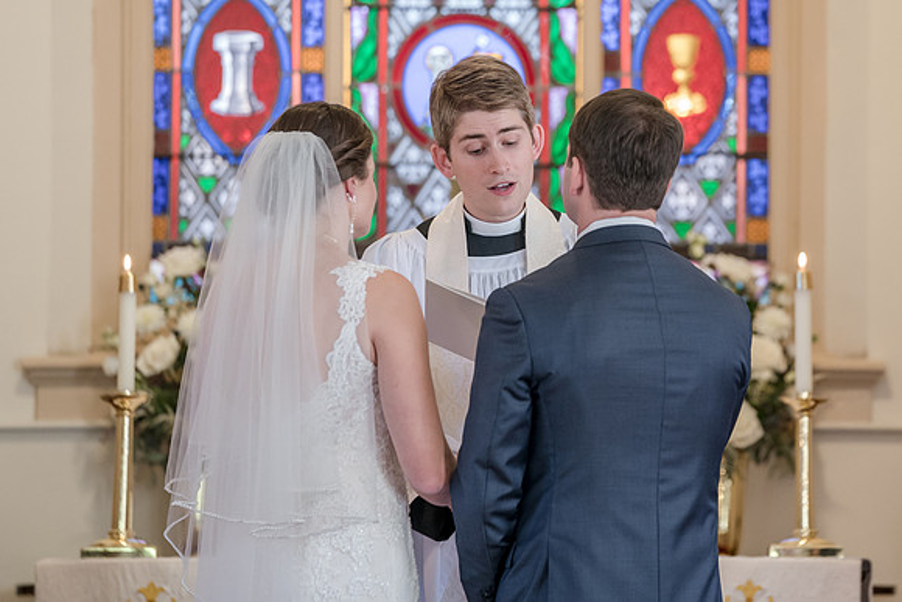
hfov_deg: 7.5
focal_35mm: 273
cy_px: 228
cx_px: 611
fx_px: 6853
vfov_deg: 5.0
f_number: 3.2
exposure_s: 1/100
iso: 2000
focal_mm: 200
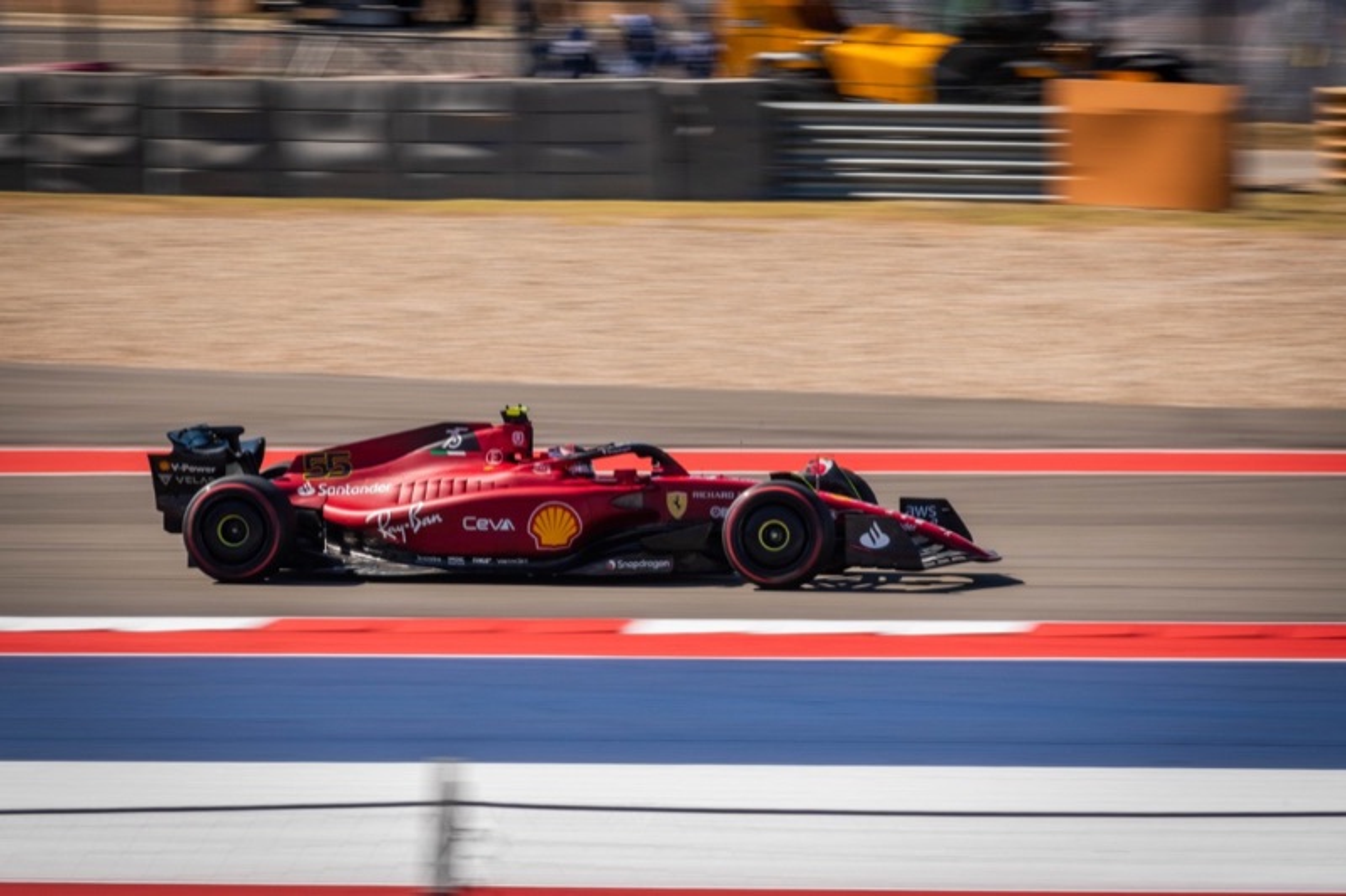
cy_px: 448
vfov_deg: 3.8
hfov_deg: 5.7
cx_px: 673
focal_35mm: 360
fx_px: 13456
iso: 160
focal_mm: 240
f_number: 22
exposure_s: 1/160
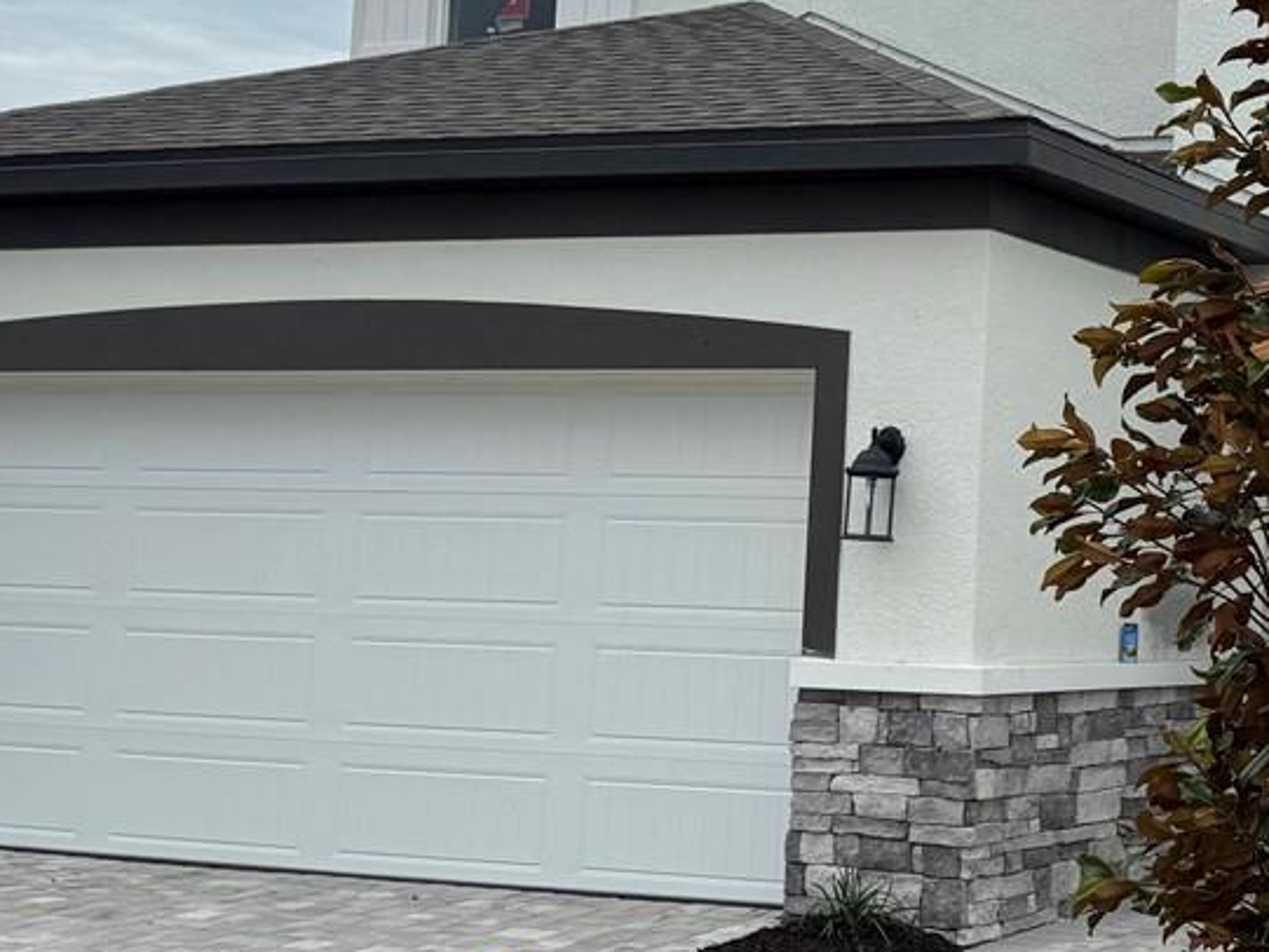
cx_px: 1215
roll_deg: -2.1
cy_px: 310
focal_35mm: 71
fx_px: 2603
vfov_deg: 20.6
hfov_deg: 26.2
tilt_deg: +6.2
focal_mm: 6.76
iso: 80
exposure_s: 1/5814
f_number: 1.78
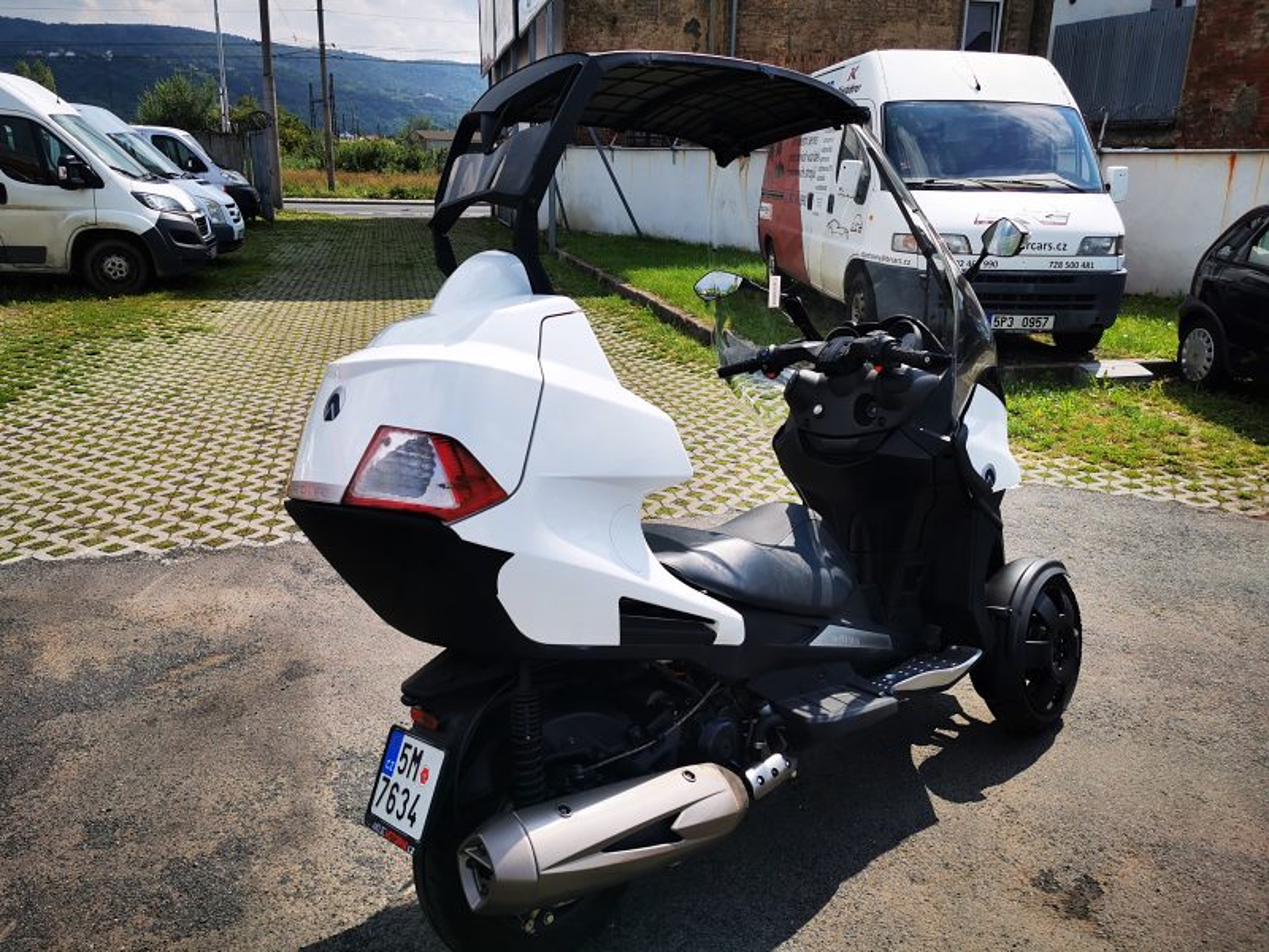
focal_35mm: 27
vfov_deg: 51.4
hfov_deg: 65.3
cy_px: 476
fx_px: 990
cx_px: 634
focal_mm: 5.56
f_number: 1.6
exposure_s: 1/4274
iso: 50
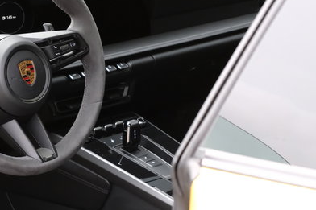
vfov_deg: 9.3
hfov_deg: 13.9
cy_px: 142
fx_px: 1290
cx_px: 52
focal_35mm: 147
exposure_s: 1/75
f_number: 4.8
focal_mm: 50
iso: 4000
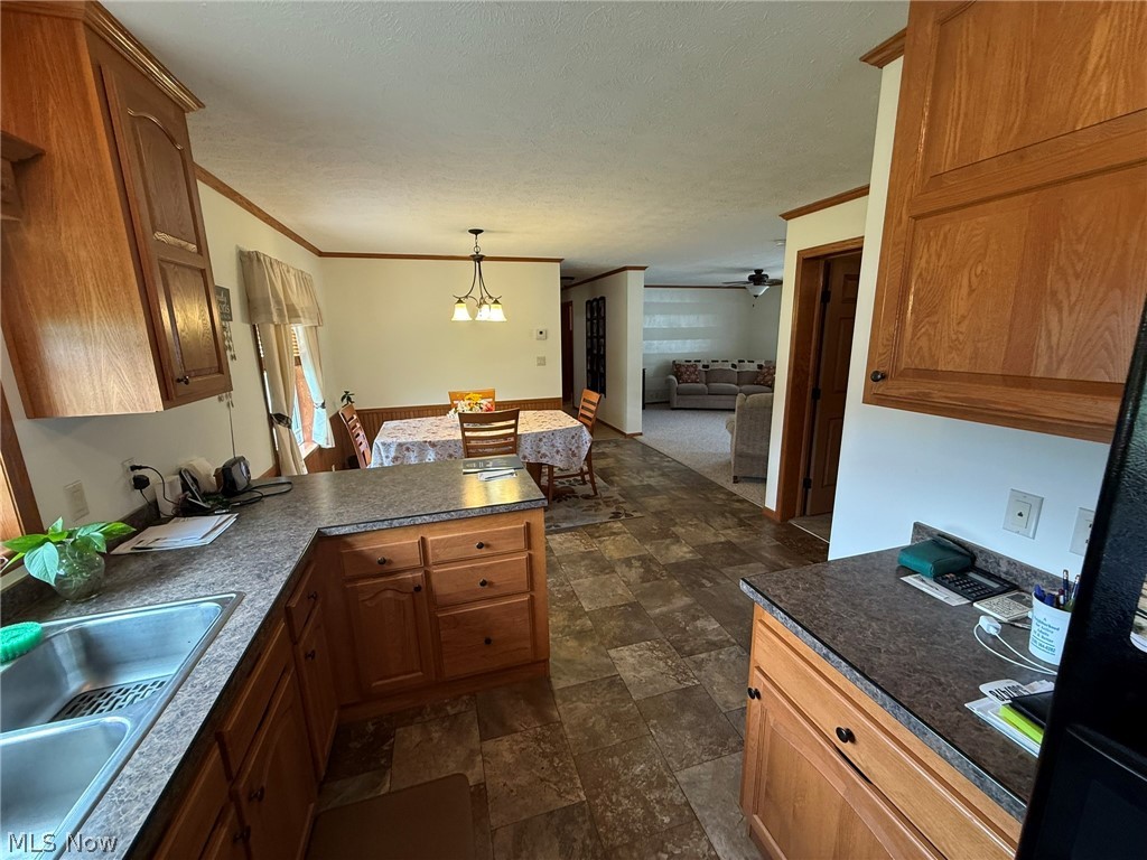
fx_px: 464
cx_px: 574
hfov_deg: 102.1
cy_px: 430
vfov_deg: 85.7
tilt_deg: -12.5
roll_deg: +1.0
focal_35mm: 14
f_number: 2.2
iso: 200
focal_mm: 2.22
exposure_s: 1/60
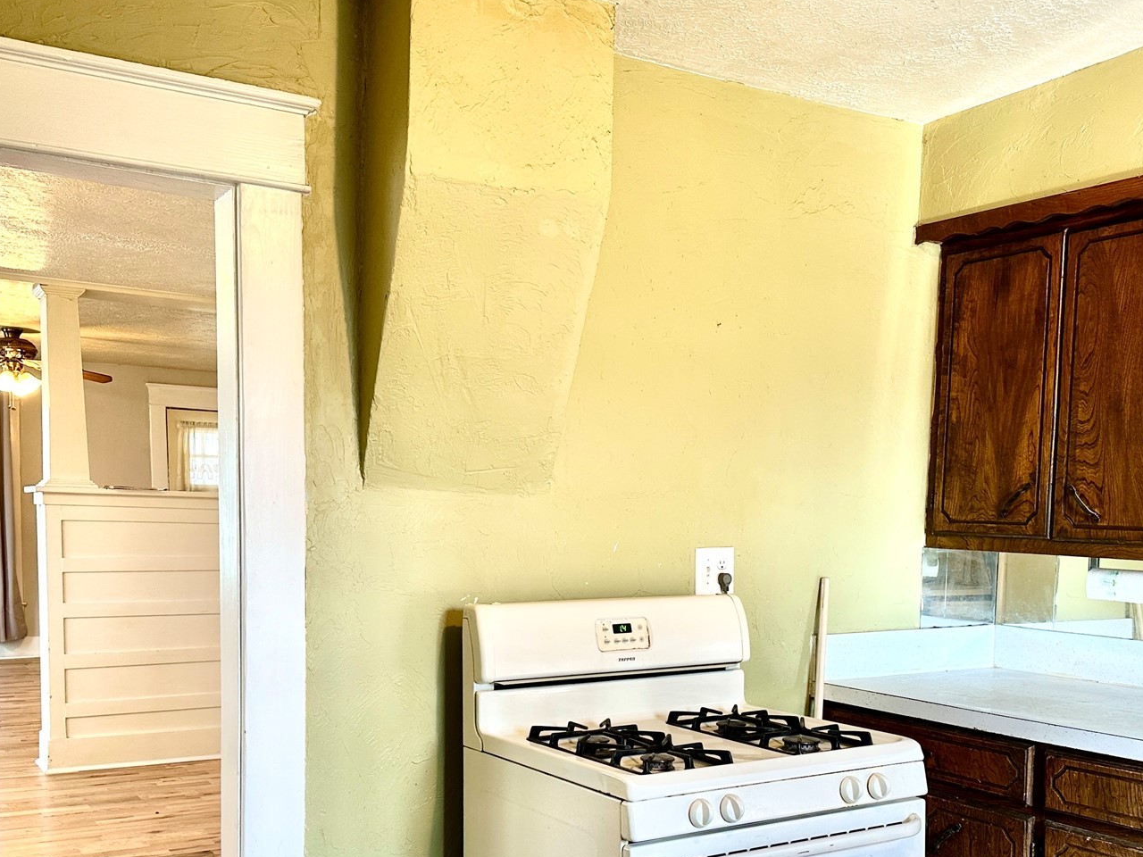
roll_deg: -1.1
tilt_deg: -3.8
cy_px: 590
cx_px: 566
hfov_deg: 51.4
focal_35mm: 36
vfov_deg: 39.1
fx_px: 1189
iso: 100
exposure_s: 1/120
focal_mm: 6.86
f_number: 1.78
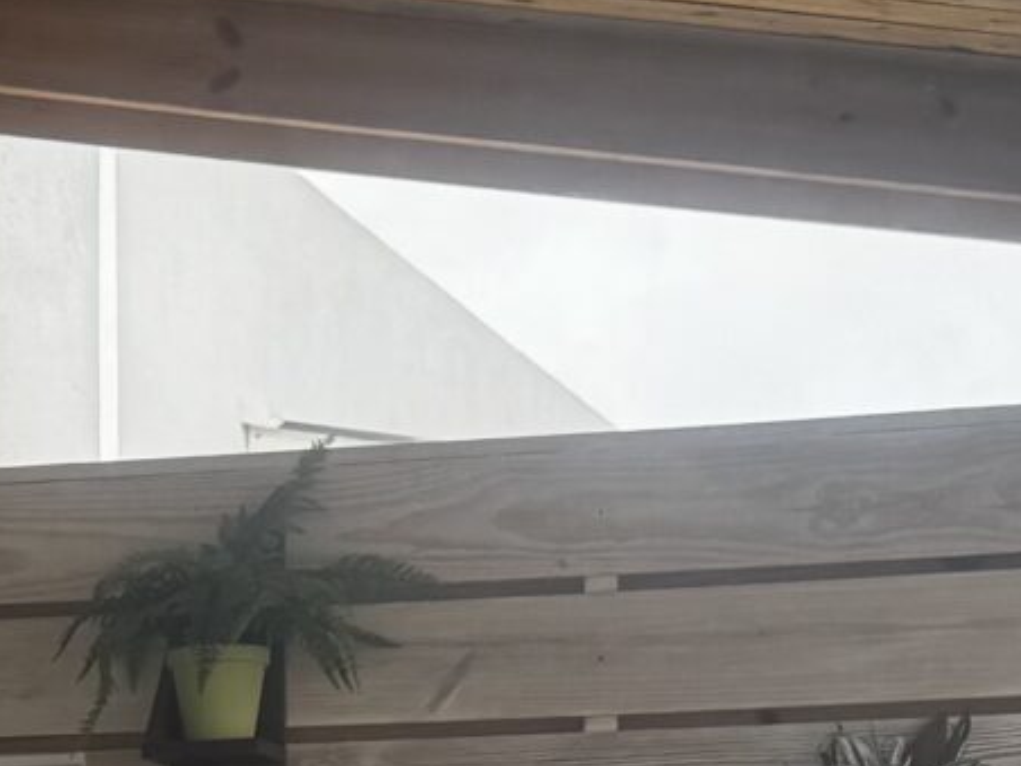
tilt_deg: -4.1
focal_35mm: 136
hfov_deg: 14.3
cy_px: 1394
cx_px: 14
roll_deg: +1.5
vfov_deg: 10.3
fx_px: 4011
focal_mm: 6.76
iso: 80
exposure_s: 1/1215
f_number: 1.78
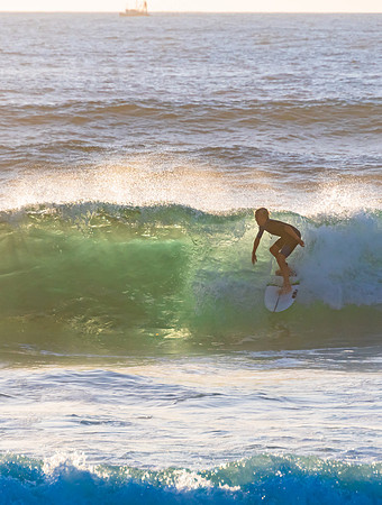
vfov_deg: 4.9
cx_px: 176
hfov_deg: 3.7
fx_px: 5931
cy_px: 251
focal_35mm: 405
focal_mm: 185
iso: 400
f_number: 5.6
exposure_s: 1/3200
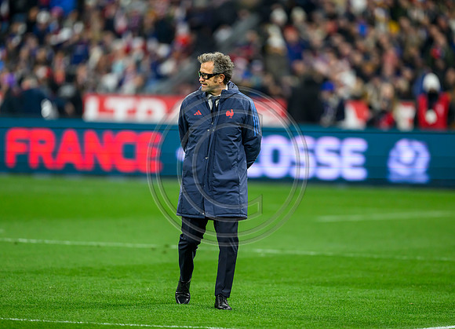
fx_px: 5631
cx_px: 249
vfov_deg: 3.3
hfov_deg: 4.6
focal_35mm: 434
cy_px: 166
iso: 2000
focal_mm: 400
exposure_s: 1/1600
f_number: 2.8
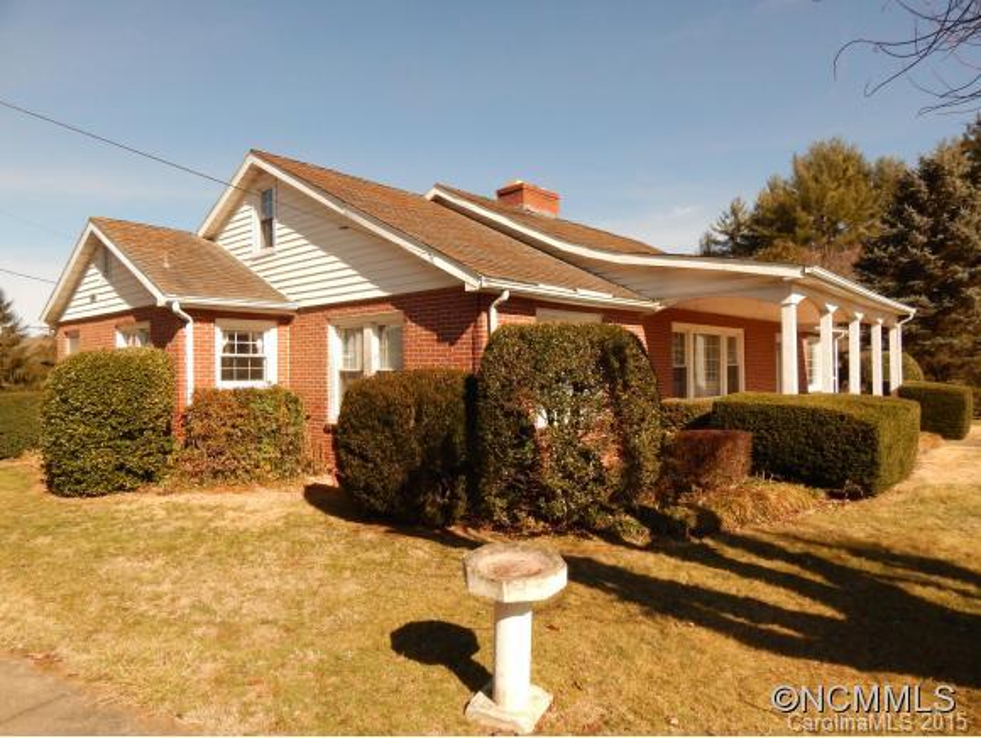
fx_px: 652
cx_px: 490
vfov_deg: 59.0
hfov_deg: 73.9
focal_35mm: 23
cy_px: 369
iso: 400
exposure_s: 1/1500
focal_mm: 4
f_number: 6
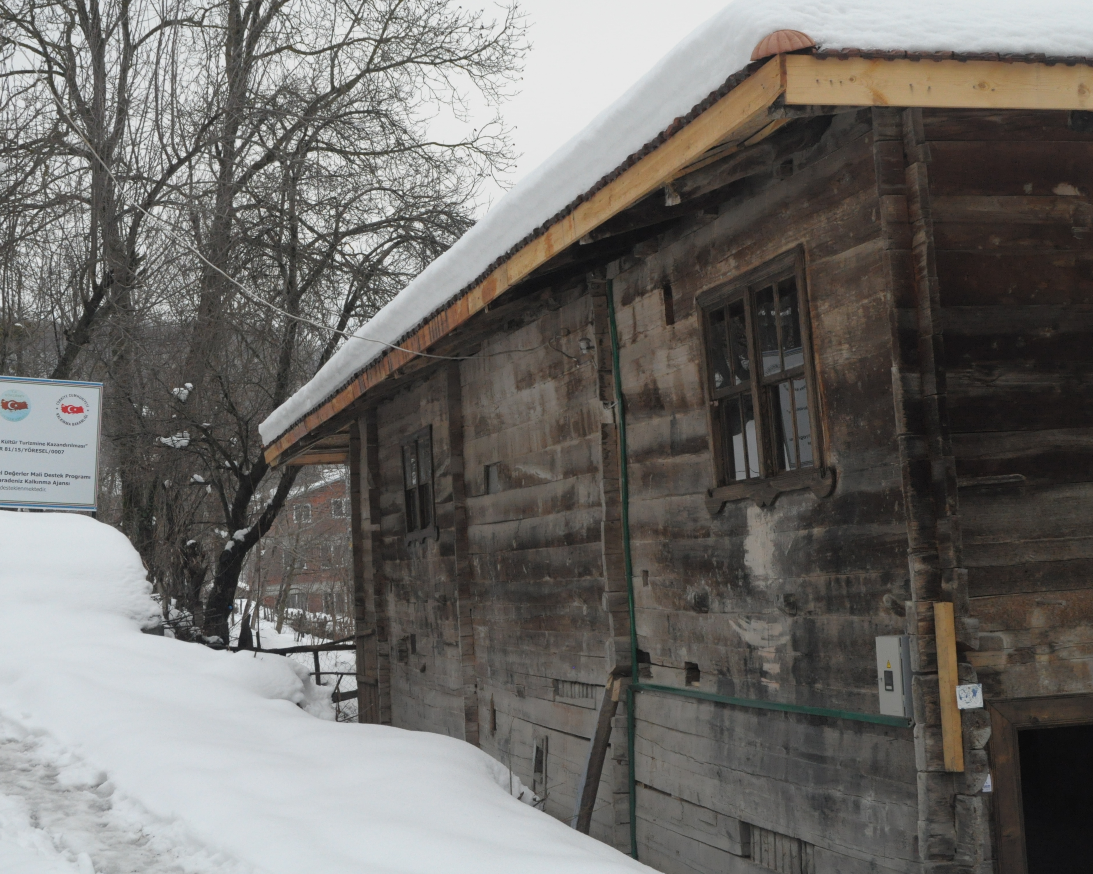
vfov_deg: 29.7
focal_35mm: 51
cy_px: 438
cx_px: 493
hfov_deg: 36.6
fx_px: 1650
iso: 1600
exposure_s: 1/400
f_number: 10
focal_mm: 30
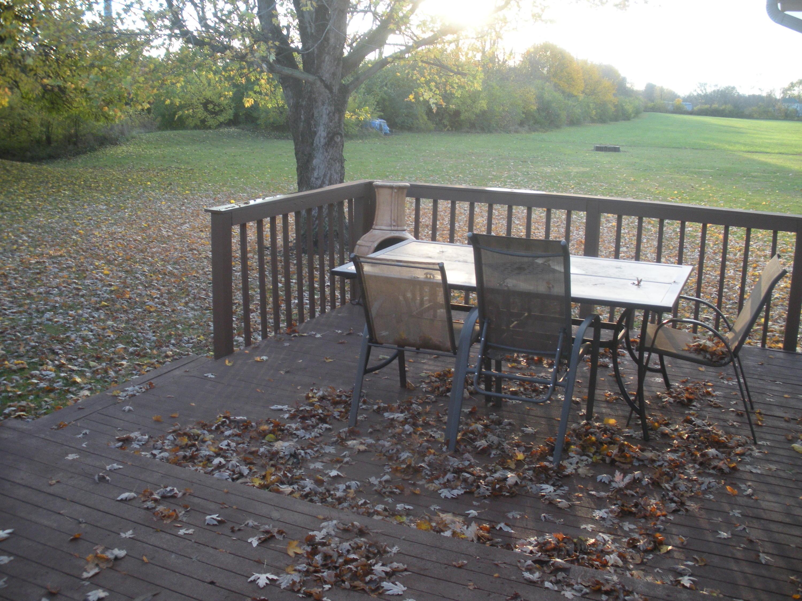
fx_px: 834
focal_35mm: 36
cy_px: 300
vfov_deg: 39.7
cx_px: 401
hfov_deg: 51.4
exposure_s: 1/64.6
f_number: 3.5
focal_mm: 6.3
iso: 139
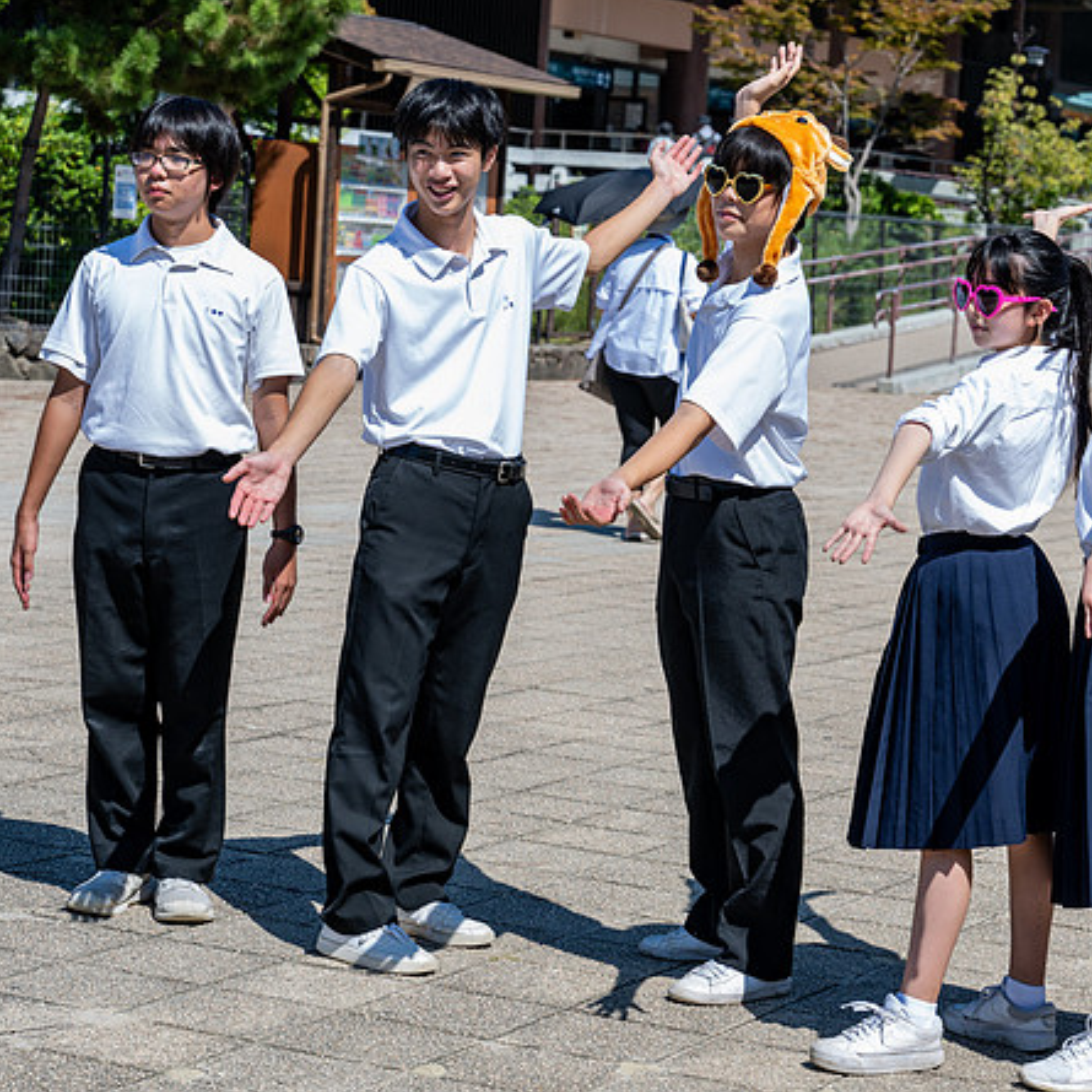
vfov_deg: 17.6
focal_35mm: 99
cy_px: 485
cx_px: 655
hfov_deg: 17.6
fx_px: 3533
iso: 64
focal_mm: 69
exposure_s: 1/250
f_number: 5.6
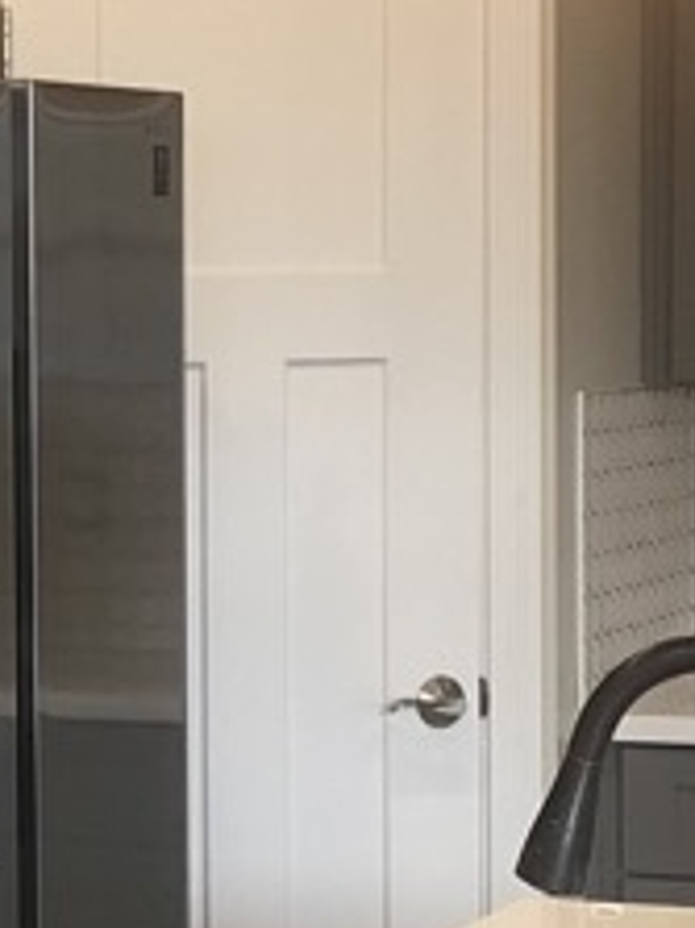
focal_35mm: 151
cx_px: -121
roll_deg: +2.9
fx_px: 4046
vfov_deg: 13.1
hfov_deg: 9.7
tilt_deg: -3.8
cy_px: 583
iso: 32
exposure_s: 1/30
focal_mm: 3.99
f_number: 1.8
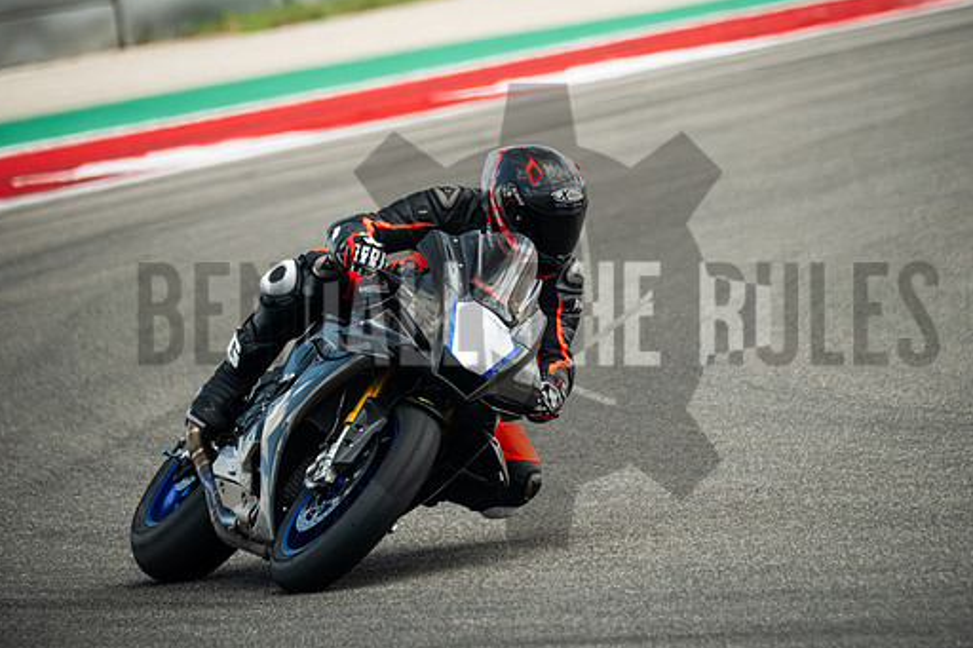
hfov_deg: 3.0
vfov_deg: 2.0
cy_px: 316
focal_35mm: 680
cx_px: 538
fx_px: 18372
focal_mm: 400
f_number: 5.6
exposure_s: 1/1600
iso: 1600
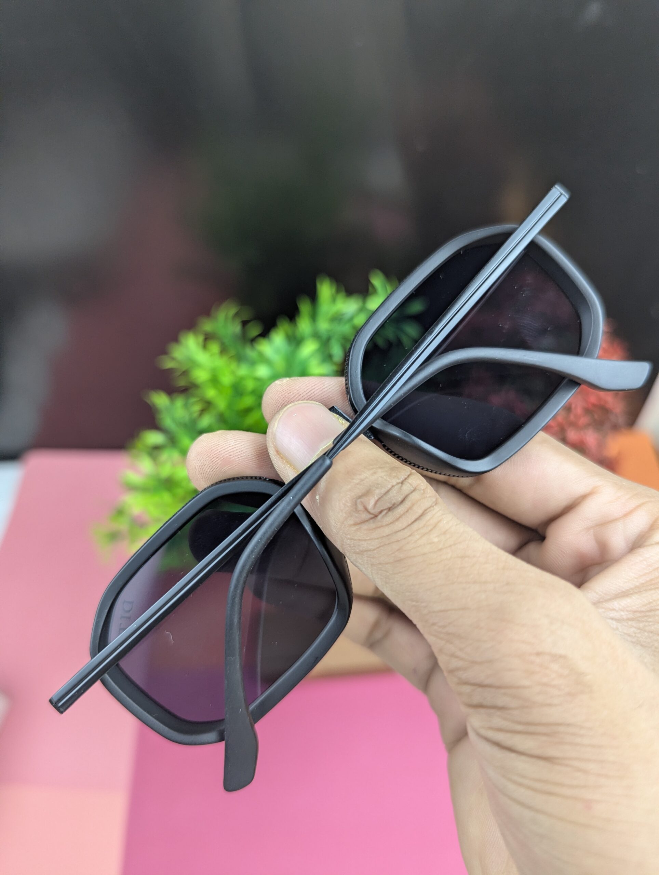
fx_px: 608
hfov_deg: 56.9
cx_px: 330
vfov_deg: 71.5
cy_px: 438
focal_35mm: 24
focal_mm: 6.81
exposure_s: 1/100
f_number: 1.85
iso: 131
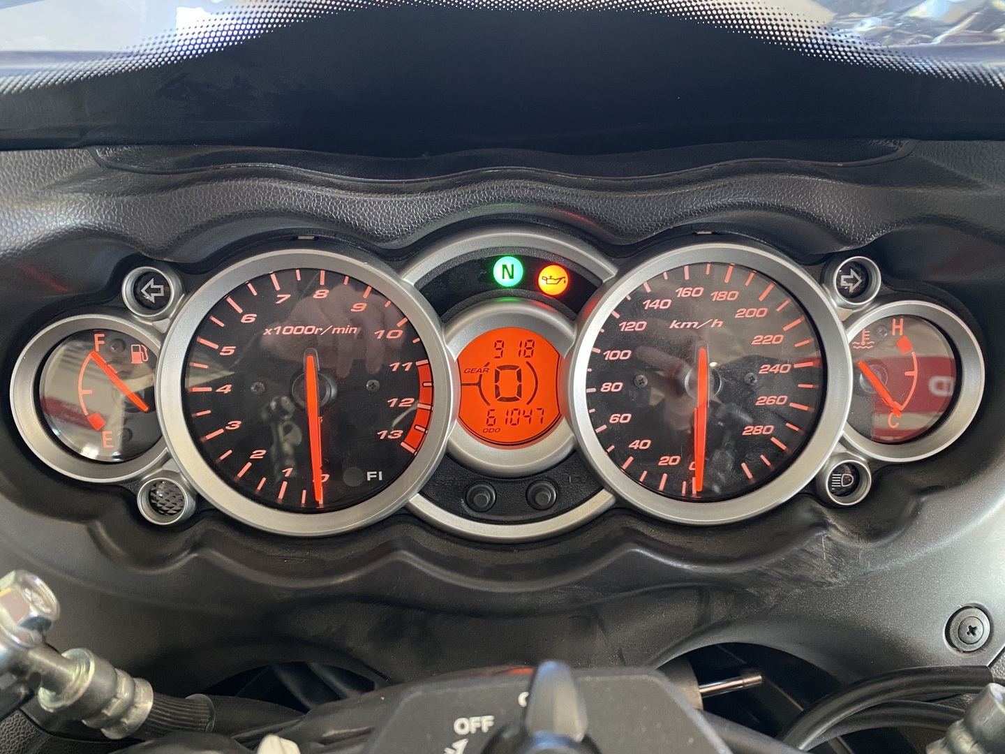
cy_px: 377
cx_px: 502
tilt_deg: -35.1
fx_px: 755
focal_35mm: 26
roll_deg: -17.9
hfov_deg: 67.3
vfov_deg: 53.1
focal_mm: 4.25
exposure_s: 1/50
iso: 320
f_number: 1.8
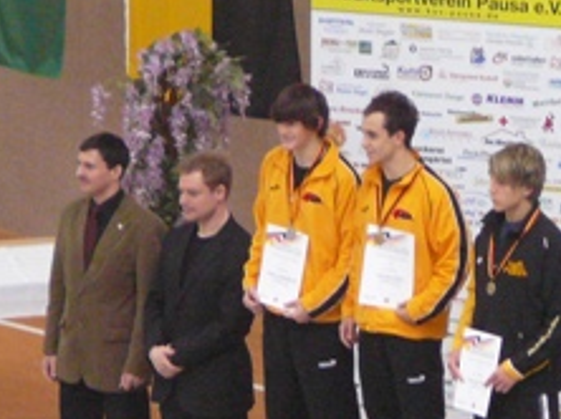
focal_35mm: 481
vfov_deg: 3.1
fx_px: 7787
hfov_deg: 4.1
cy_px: 351
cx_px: 470
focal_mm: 28.2
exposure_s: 1/30
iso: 400
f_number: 4.1
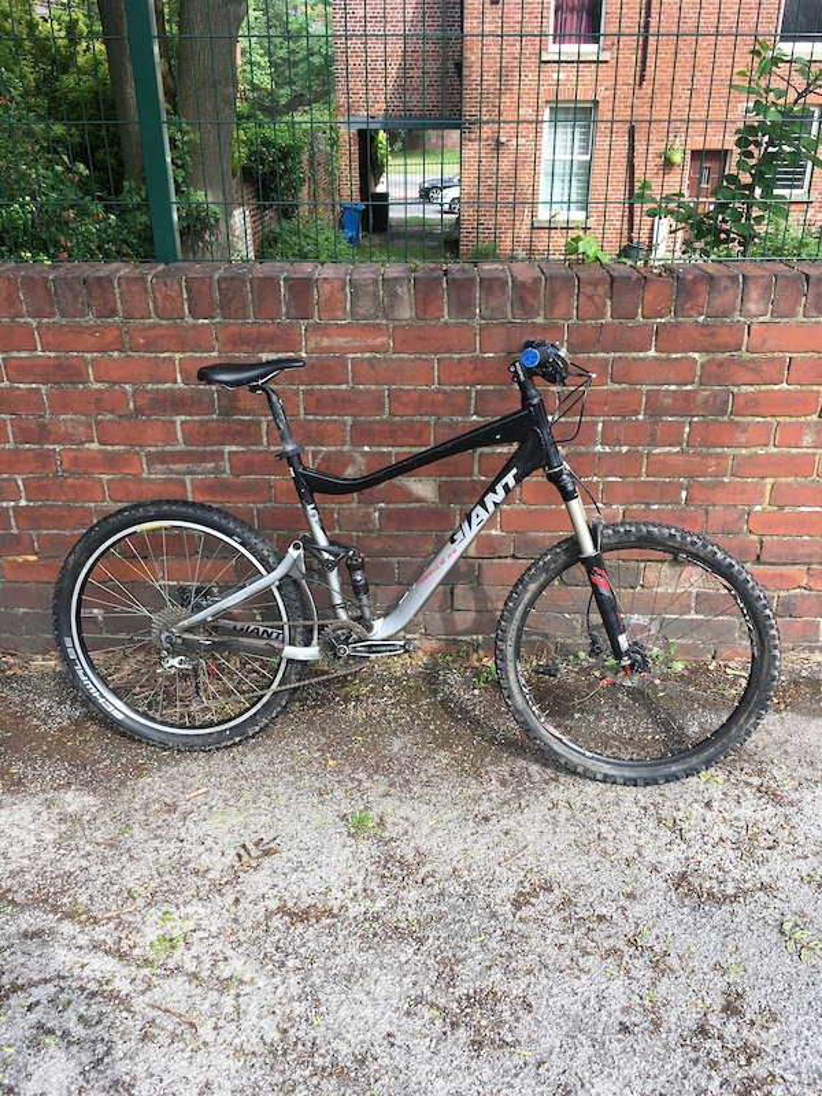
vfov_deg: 61.7
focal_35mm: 29
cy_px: 548
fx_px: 918
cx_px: 411
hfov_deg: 48.2
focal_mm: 4.15
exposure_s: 1/217
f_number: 2.2
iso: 25
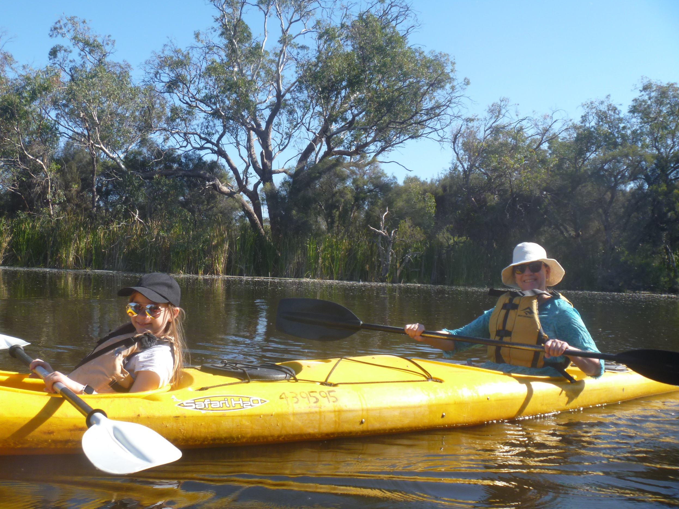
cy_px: 255
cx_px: 336
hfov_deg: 51.4
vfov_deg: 39.7
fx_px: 706
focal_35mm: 36
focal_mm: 6.3
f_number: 4.5
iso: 100
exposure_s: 1/250
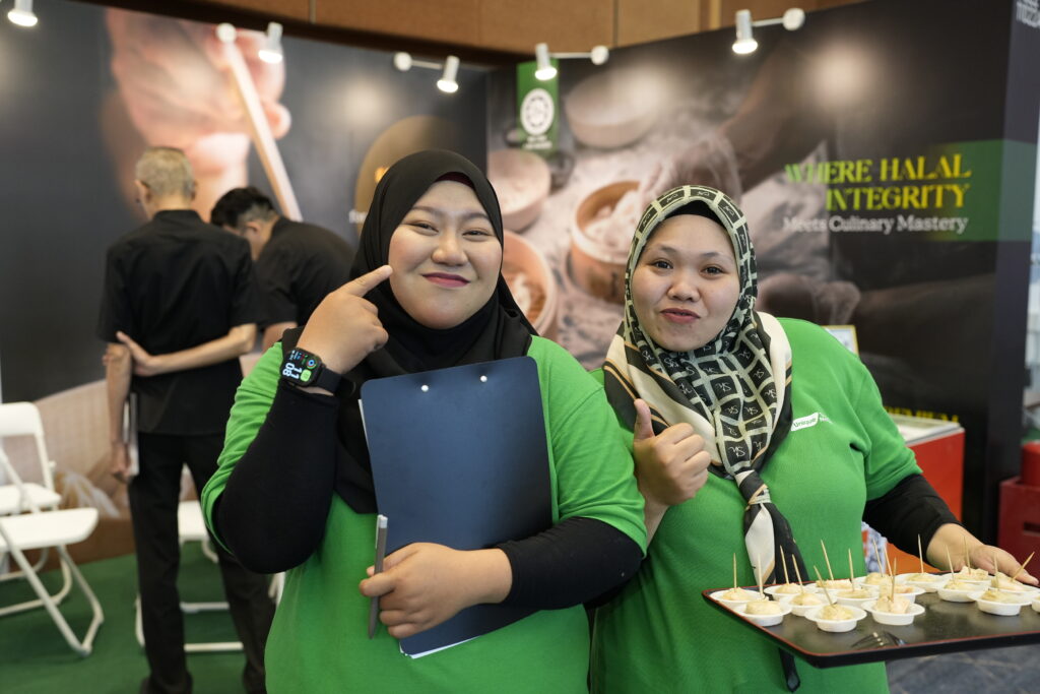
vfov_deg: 37.9
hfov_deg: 54.4
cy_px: 347
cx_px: 520
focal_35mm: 35
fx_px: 1011
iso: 1600
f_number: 3.2
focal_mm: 35
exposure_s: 1/160
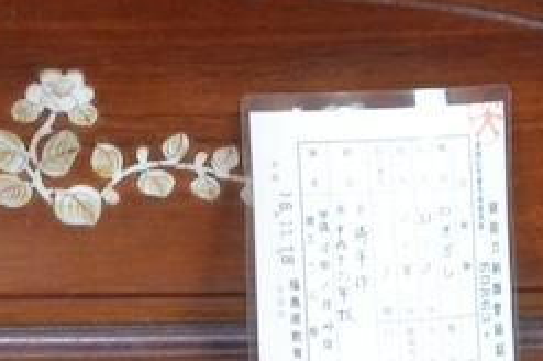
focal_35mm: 170
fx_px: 2561
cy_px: -479
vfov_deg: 7.6
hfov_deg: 12.0
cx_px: 18
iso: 400
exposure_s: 1/2
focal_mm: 20
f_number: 11
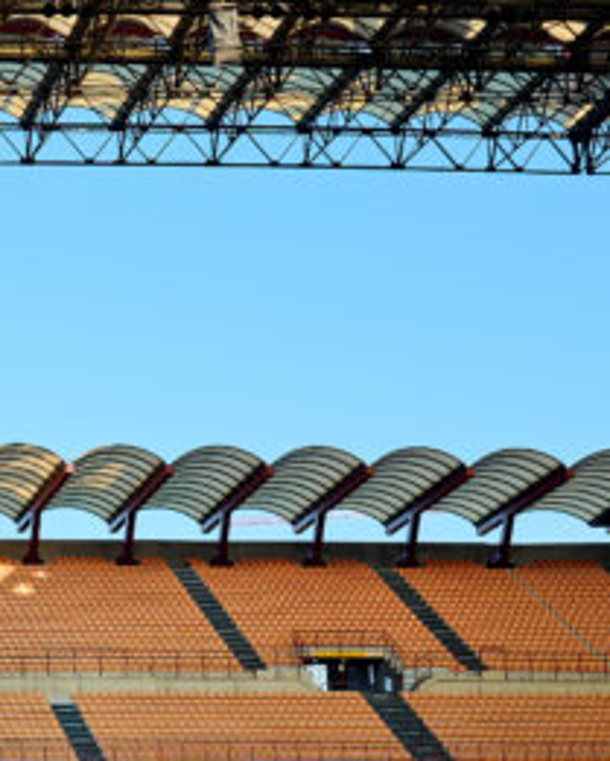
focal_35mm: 103
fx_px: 2323
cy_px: 692
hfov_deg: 13.4
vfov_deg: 18.3
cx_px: -496
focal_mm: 28
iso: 64
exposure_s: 1/100
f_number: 5
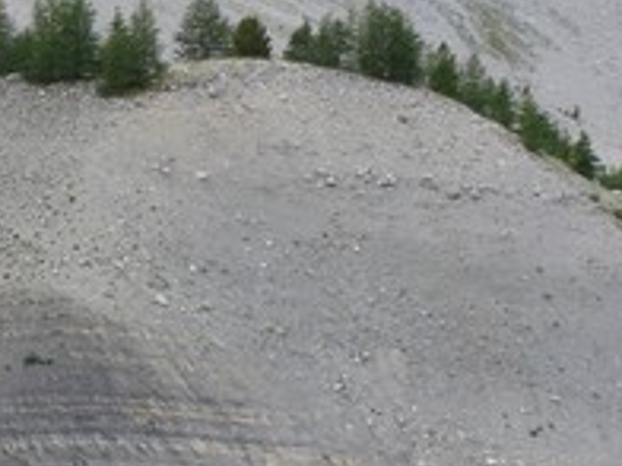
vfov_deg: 11.7
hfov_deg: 14.5
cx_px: -349
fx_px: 2246
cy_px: 477
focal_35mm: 125
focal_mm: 7.4
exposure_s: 1/250
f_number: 5.6
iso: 100
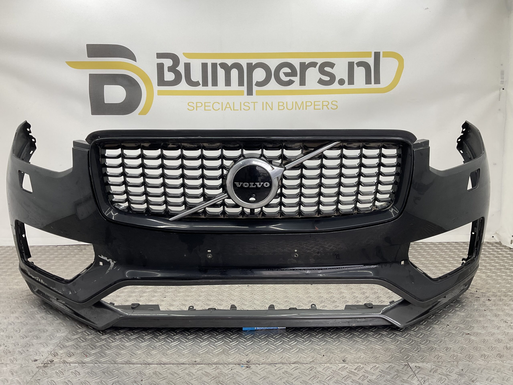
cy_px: 192
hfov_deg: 61.7
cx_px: 256
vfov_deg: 48.2
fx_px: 430
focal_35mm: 29
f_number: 1.8
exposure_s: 1/120
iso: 25
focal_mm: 3
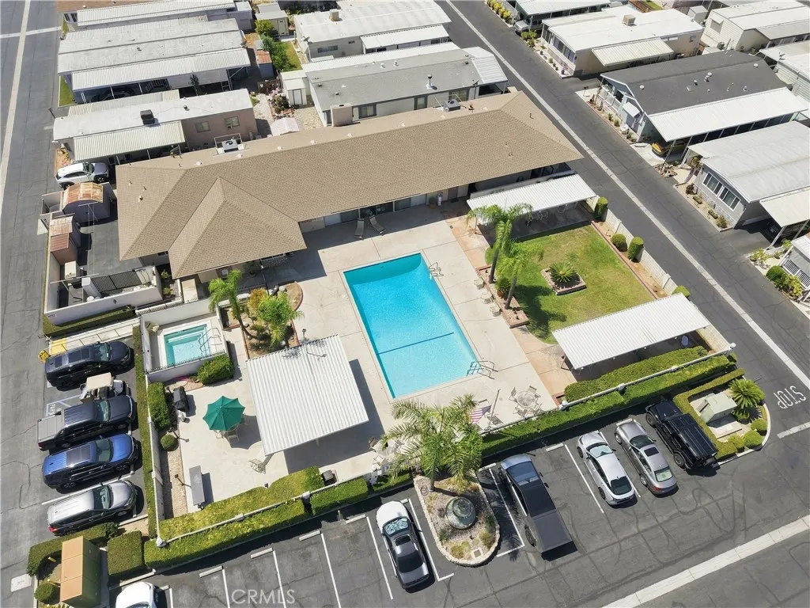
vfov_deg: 56.8
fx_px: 562
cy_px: 304
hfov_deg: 71.6
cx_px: 405
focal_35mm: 24
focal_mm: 8.7
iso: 150
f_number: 1.8
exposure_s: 1/5000
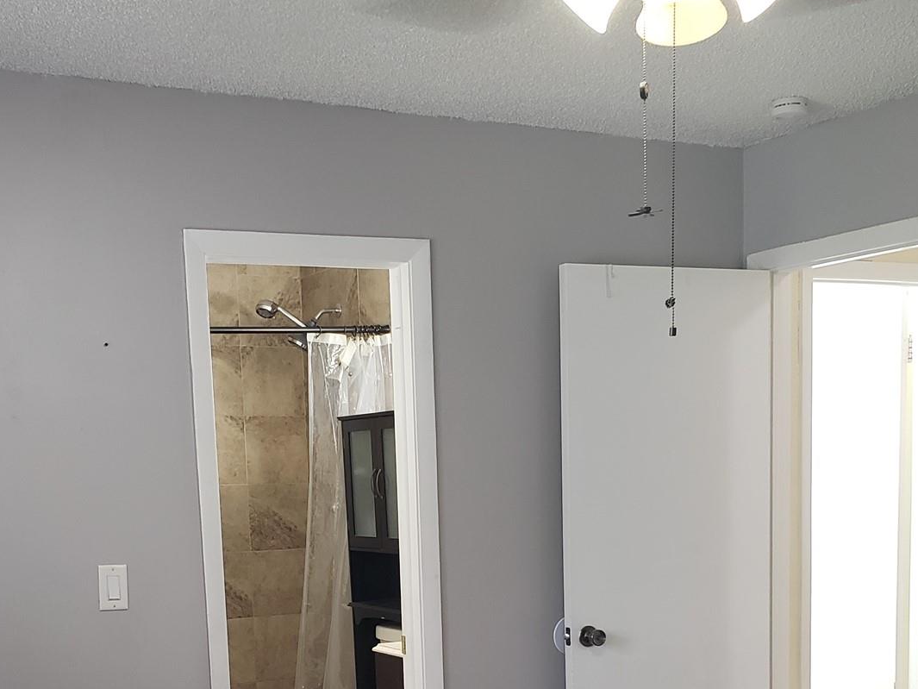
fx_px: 1326
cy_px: 648
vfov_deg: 27.8
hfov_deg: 38.1
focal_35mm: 50
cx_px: 392
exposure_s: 1/30
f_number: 2.4
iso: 320
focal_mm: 4.3
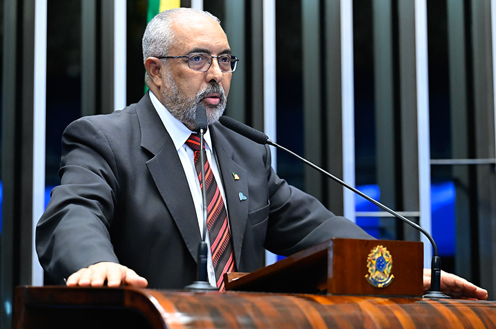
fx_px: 1444
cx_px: 248
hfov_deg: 19.5
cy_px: 164
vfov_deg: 13.0
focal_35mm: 105
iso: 6400
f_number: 3.5
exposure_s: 1/125
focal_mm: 105
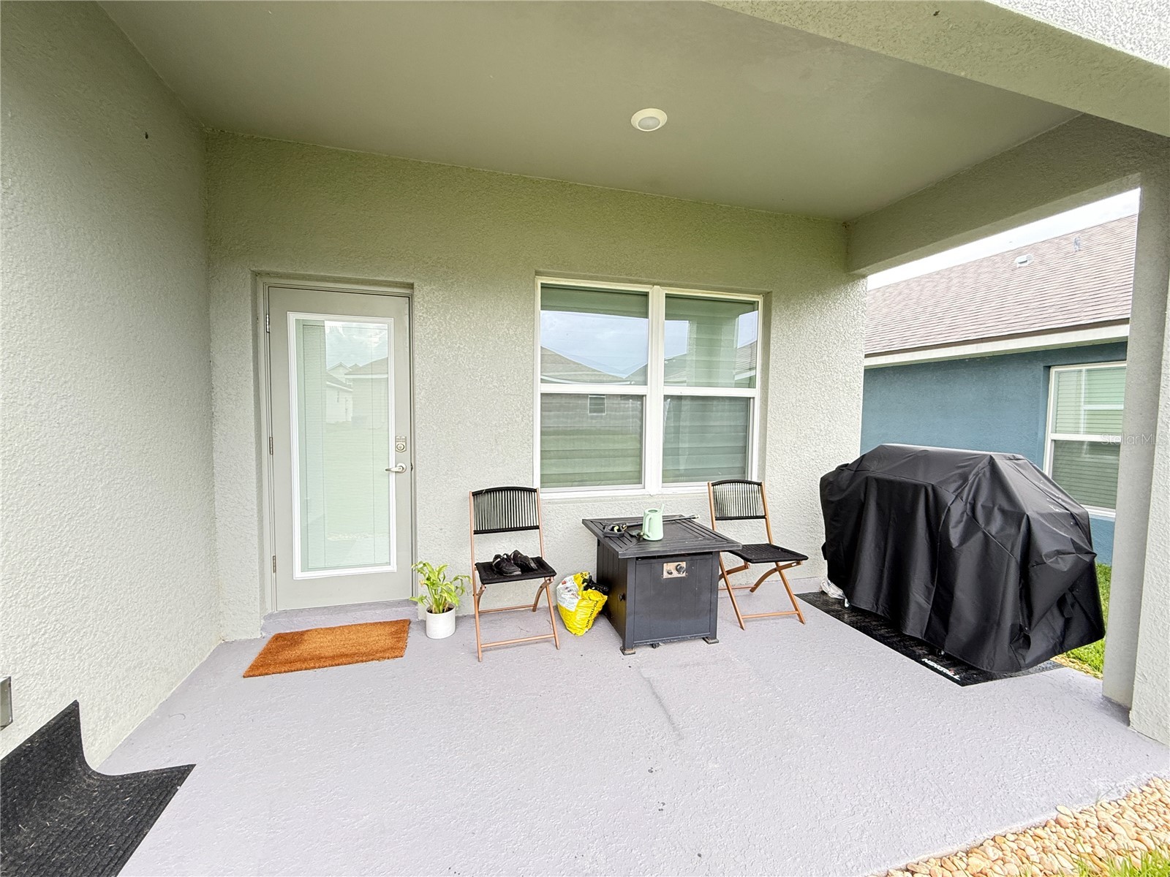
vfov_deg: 85.7
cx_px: 585
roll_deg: -1.0
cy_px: 438
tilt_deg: -2.1
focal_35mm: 14
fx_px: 473
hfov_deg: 102.1
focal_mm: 2.22
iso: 200
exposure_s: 1/99
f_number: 2.2
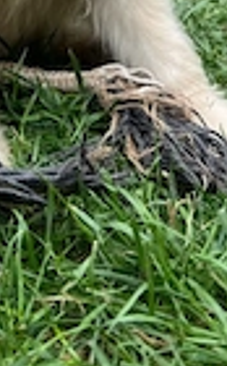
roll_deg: +2.7
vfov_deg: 23.3
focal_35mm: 79
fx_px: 785
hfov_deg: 16.1
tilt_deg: -10.0
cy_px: -105
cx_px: -8
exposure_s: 1/1079
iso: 50
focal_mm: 5.7
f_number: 1.5
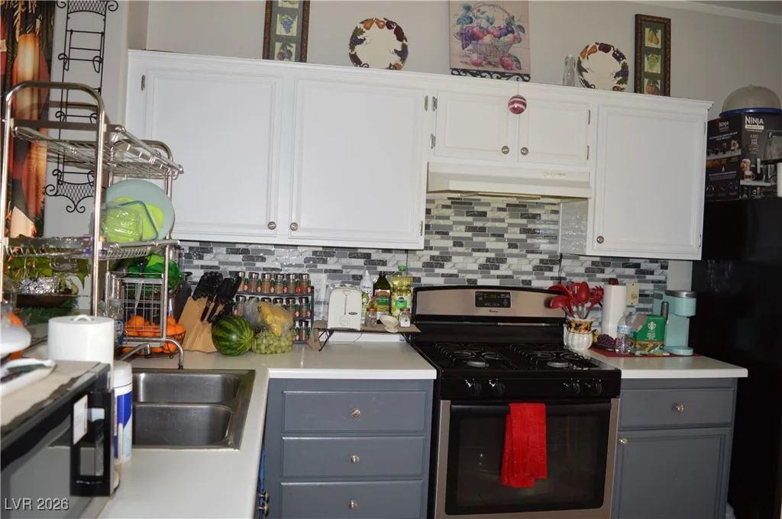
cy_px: 260
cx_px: 391
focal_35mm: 27
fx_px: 586
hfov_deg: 67.4
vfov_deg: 47.8
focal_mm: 18
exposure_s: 1/60
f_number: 3.5
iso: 100
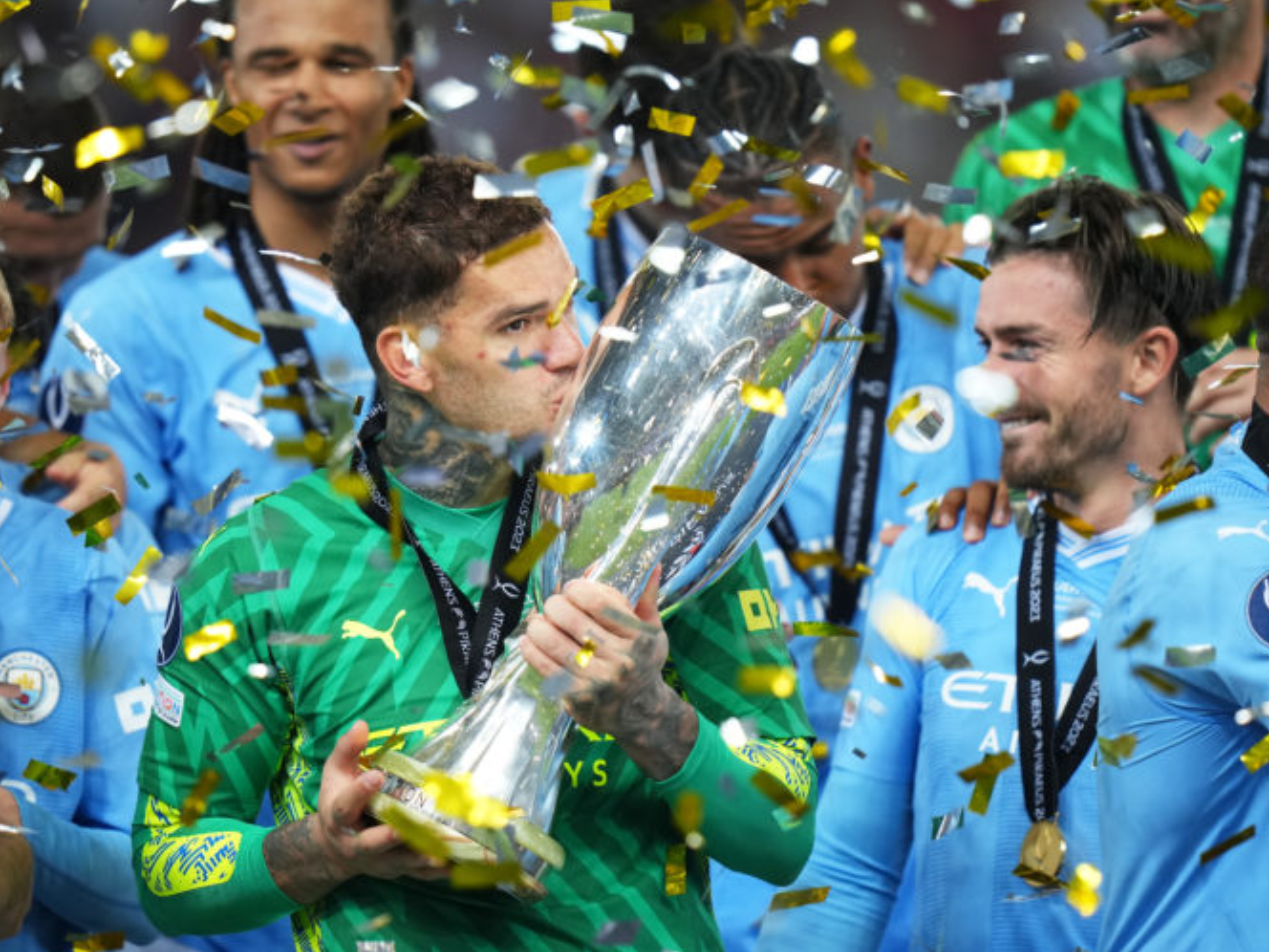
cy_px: 476
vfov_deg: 2.3
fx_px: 23902
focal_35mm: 652
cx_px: 562
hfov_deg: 3.0
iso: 1000
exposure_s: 1/500
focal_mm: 400
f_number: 2.8
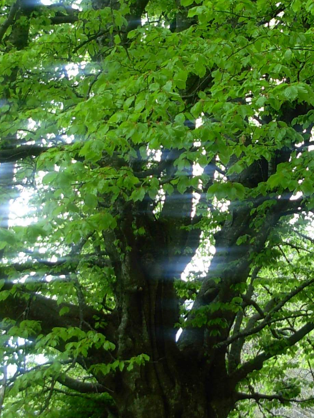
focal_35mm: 80
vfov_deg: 24.4
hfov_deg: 18.3
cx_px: 223
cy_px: 171
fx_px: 968
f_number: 2.9
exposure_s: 1/49.3
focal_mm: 6.3
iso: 79
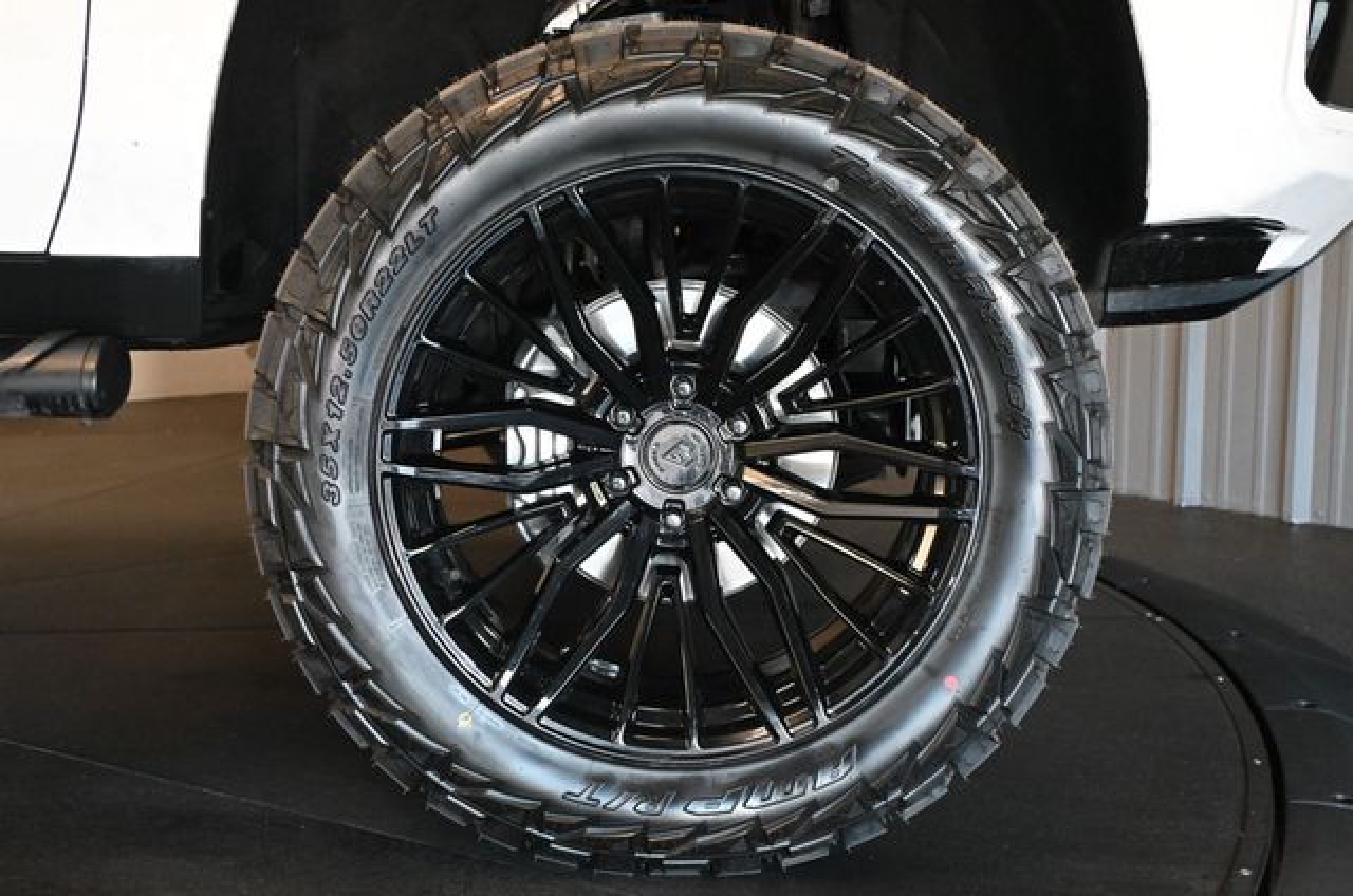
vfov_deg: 30.7
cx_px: 676
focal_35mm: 44
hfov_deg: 45.0
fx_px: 1632
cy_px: 448
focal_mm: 29
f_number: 4.8
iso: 3200
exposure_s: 1/80
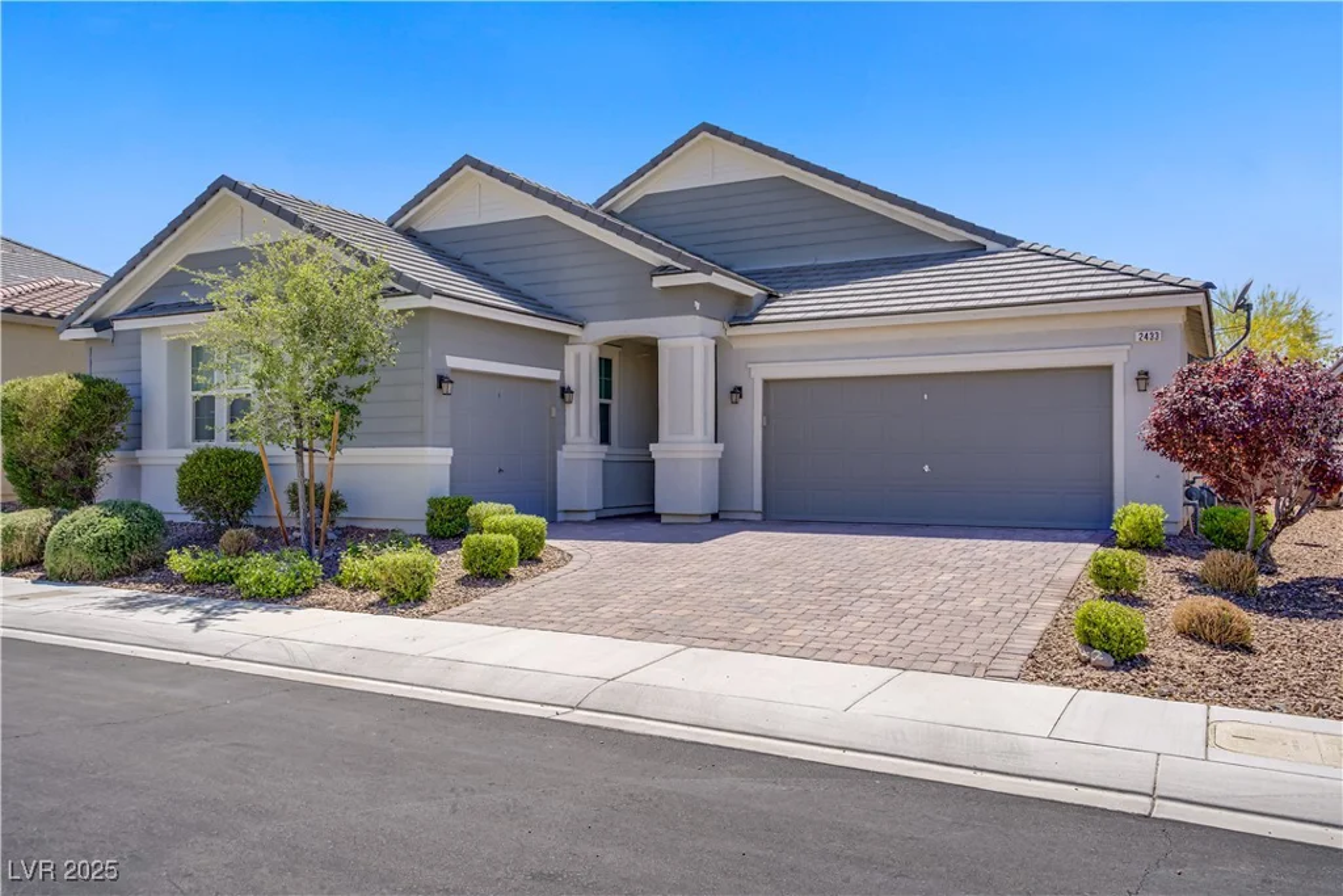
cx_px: 672
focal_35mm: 28
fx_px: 1045
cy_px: 448
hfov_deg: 65.5
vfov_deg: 46.4
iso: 100
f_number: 7.1
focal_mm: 28
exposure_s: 1/250
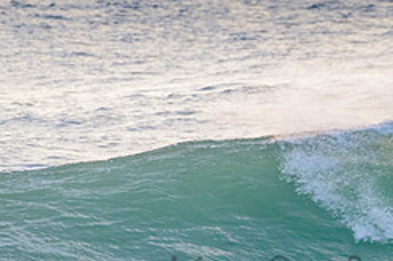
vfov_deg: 0.9
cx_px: 442
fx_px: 15840
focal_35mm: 1452
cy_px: 198
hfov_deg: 1.4
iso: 280
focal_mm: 500
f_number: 5.6
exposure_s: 1/320
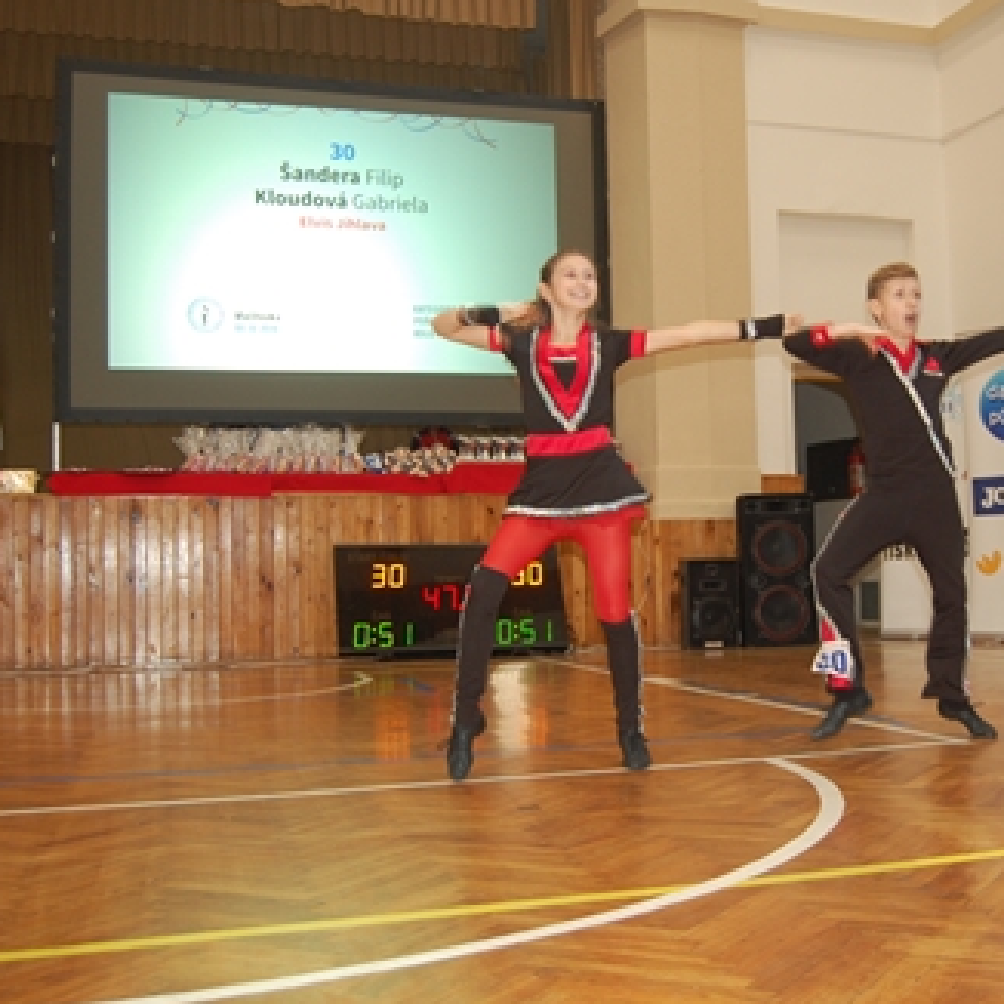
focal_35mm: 43
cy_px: 499
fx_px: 1411
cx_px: 662
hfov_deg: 38.8
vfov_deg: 39.2
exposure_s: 1/60
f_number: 3.8
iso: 400
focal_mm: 22
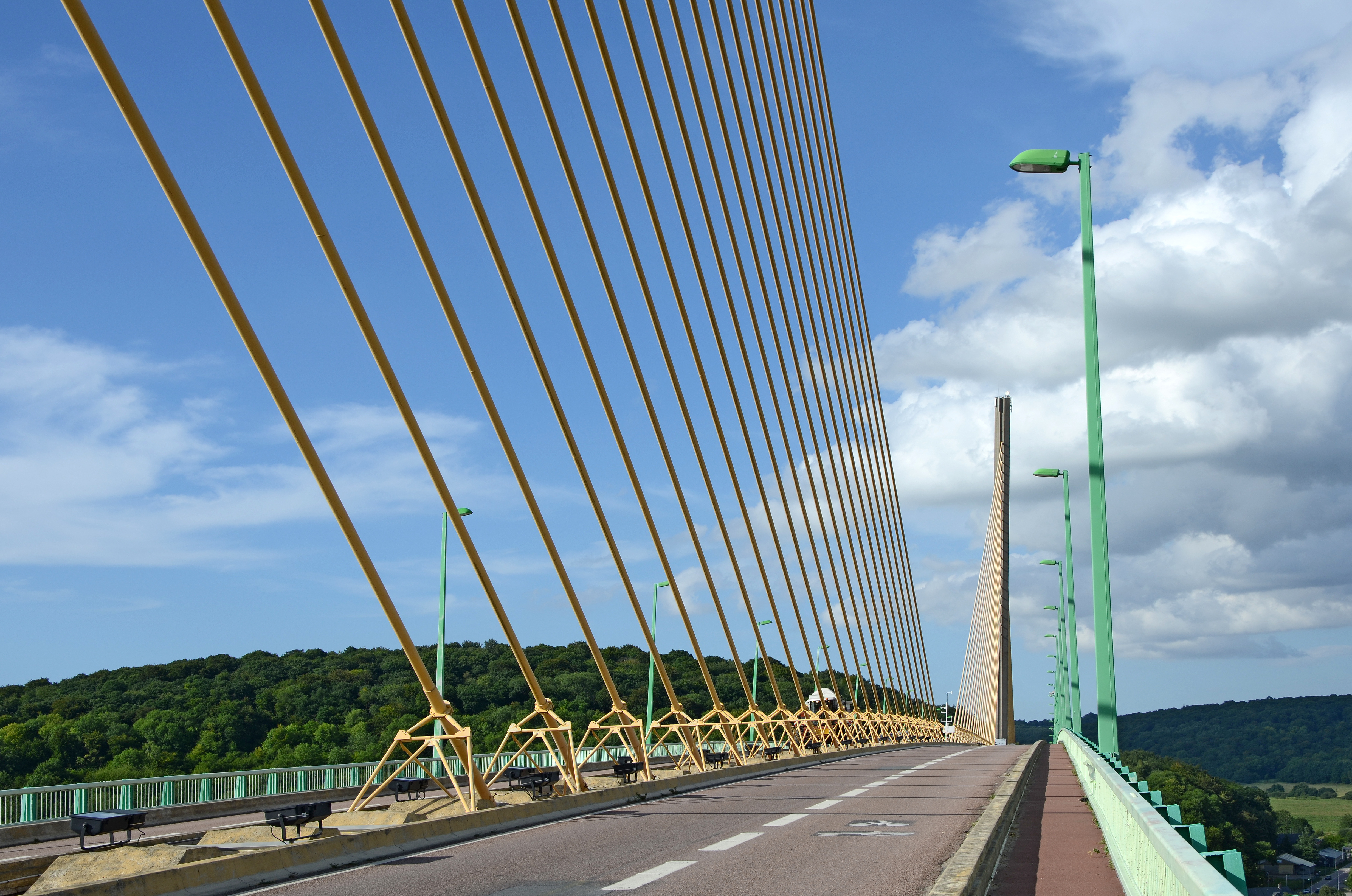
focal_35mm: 45
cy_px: 448
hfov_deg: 43.7
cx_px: 676
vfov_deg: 29.7
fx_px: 1686
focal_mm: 30
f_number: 9
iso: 100
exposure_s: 1/400
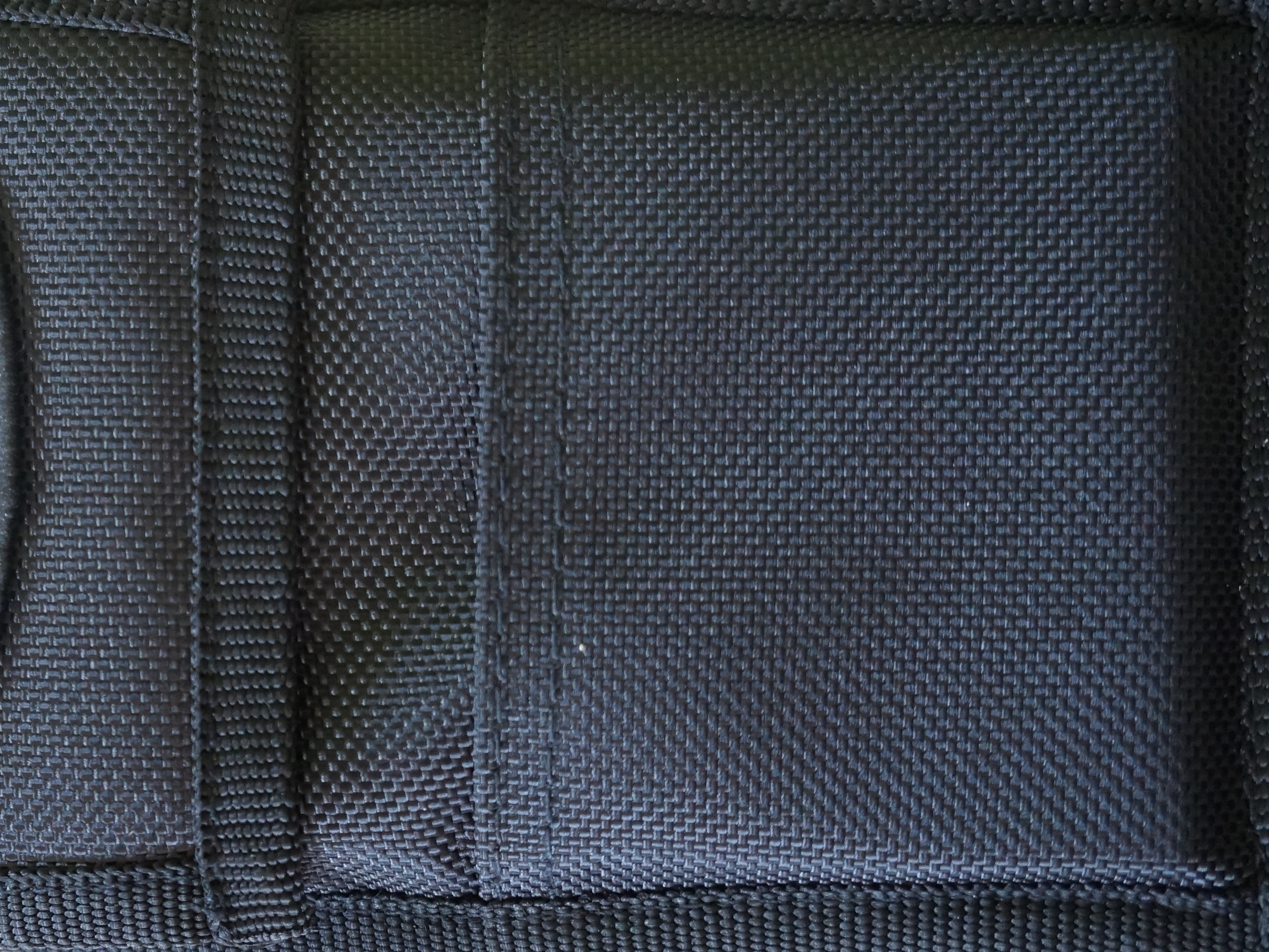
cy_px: 461
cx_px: 392
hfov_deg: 32.9
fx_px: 2126
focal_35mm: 58
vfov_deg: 25.2
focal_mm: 24
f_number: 4
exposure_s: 1/60
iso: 2000
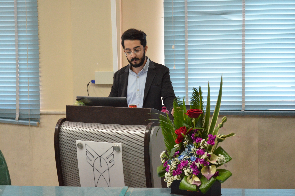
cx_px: 148
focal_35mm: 68
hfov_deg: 29.9
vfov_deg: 20.1
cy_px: 98
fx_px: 552
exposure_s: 1/50
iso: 3200
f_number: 5.6
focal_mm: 45
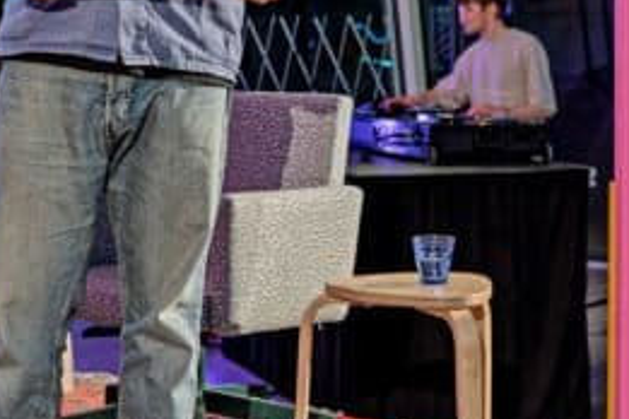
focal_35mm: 103
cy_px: 89
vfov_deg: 13.2
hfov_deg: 19.5
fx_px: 1799
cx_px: 87
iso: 1600
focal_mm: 35
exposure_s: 1/60
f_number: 4
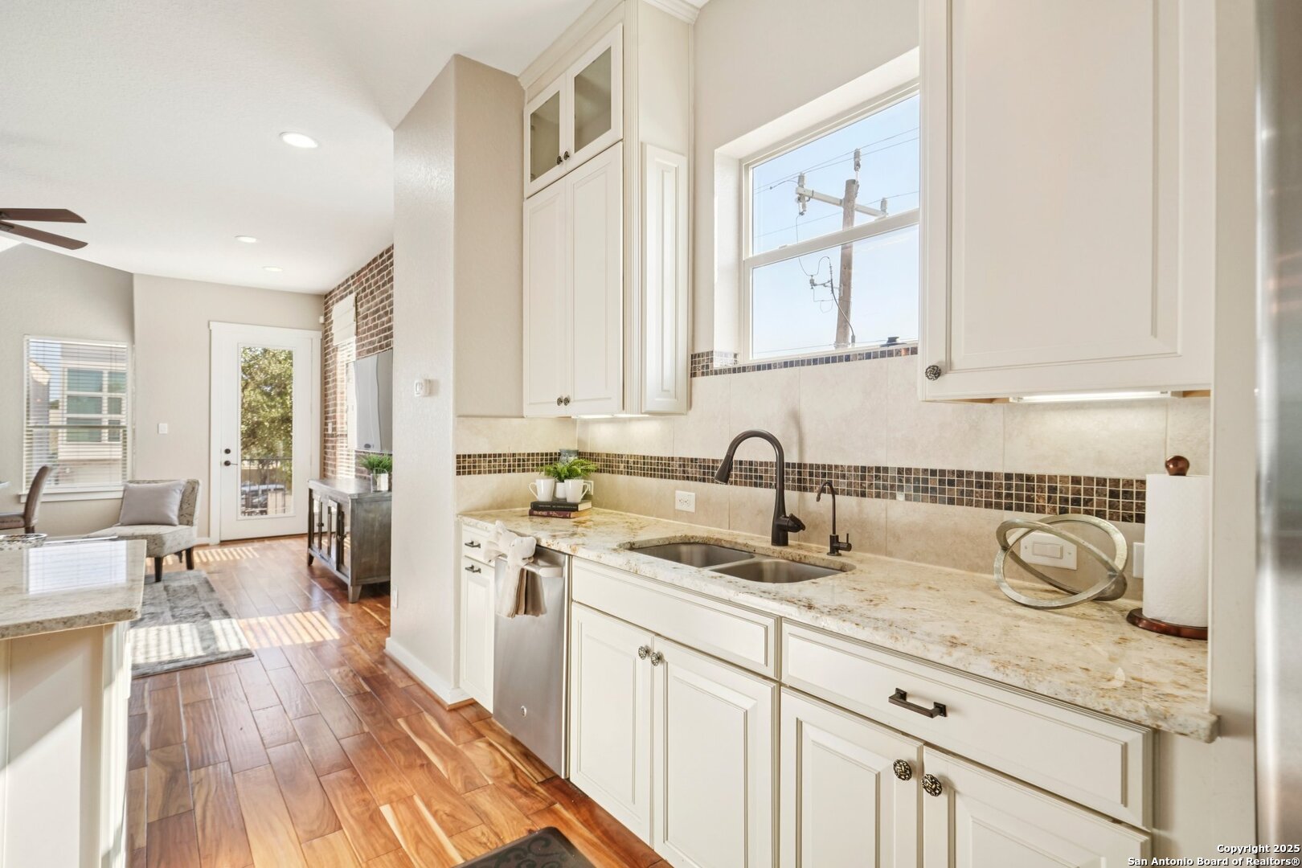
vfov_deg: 70.4
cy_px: 434
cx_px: 651
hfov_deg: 93.3
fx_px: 615
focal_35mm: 17
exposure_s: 1/160
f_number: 8
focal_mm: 17
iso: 800
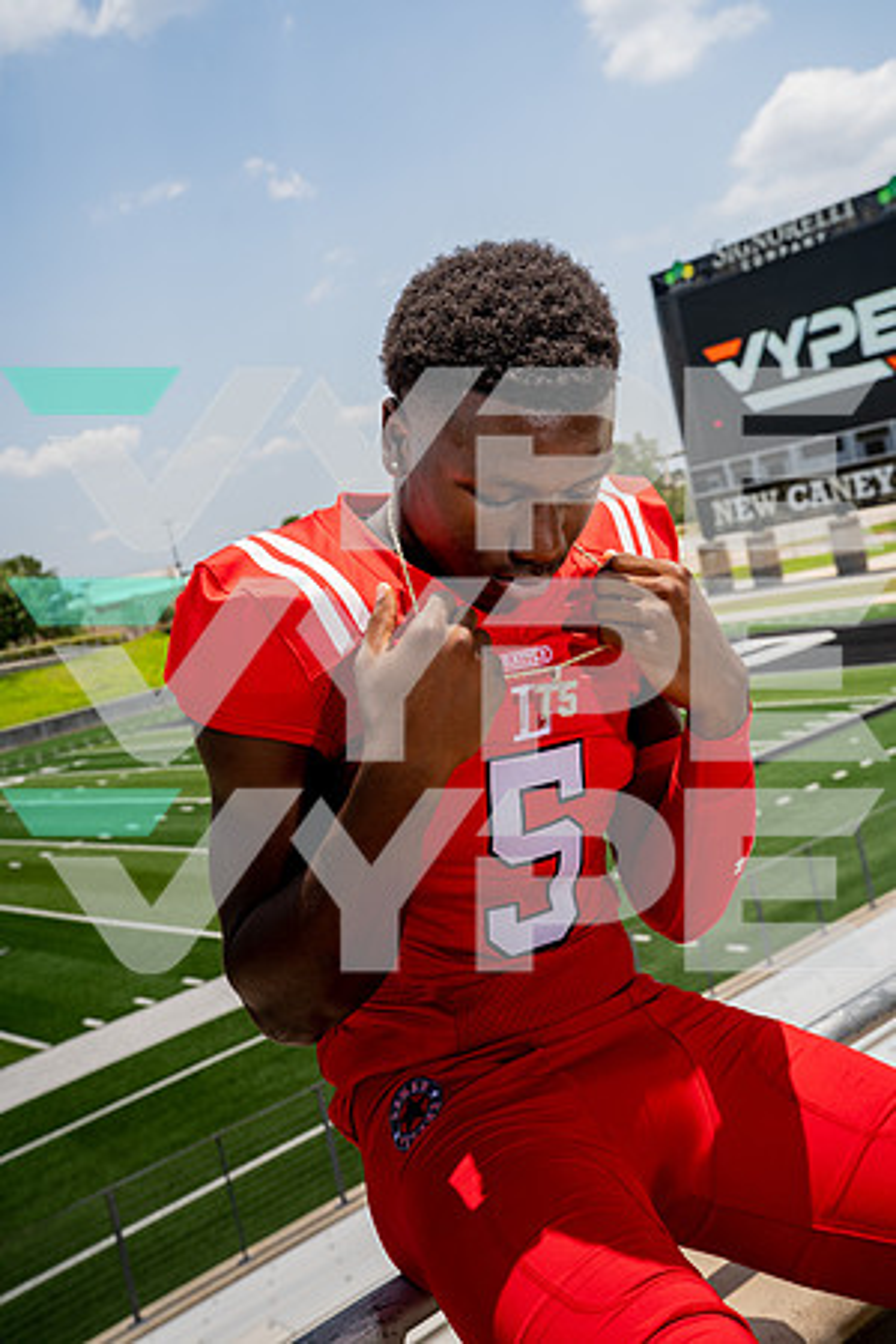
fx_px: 1493
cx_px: 448
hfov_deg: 33.4
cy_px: 672
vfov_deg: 48.5
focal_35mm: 40
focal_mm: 40
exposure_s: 1/250
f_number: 7.1
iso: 100
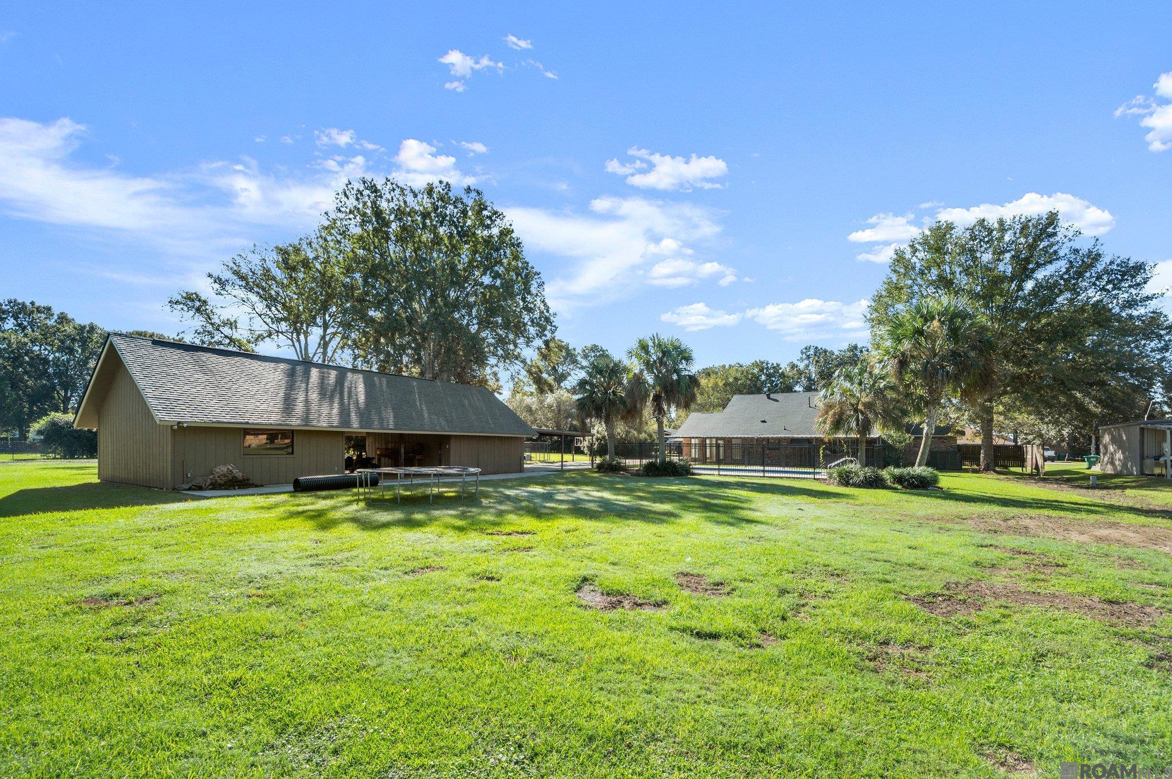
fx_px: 455
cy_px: 390
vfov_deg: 81.1
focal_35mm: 14
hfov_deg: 104.3
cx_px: 586
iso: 250
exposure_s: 1/250
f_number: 10
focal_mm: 14
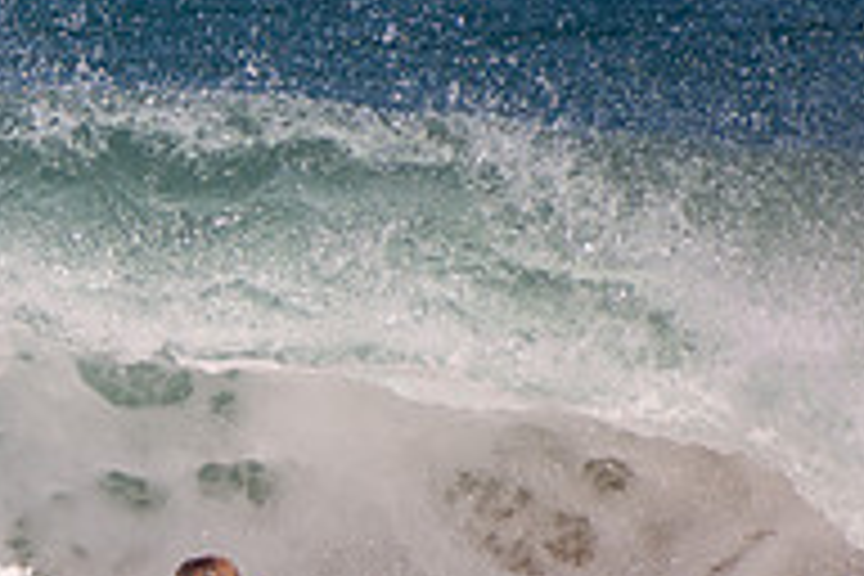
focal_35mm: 1814
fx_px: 43533
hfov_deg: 1.1
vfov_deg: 0.8
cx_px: -256
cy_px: 686
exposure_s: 1/1250
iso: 125
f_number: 5.6
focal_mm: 400
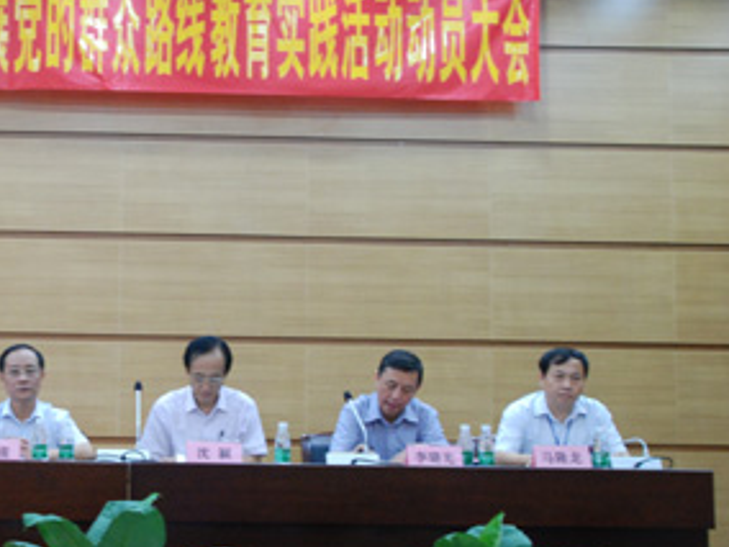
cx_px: 103
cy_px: 294
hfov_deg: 30.6
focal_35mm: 61
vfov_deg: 24.0
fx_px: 1285
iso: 1000
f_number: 6.3
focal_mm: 24
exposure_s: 1/8
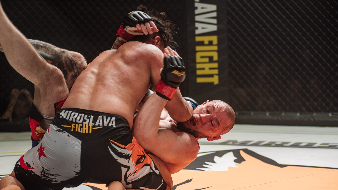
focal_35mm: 84
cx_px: 169
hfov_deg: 25.3
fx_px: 753
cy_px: 102
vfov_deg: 14.4
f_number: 4
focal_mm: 80
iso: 220
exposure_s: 1/320
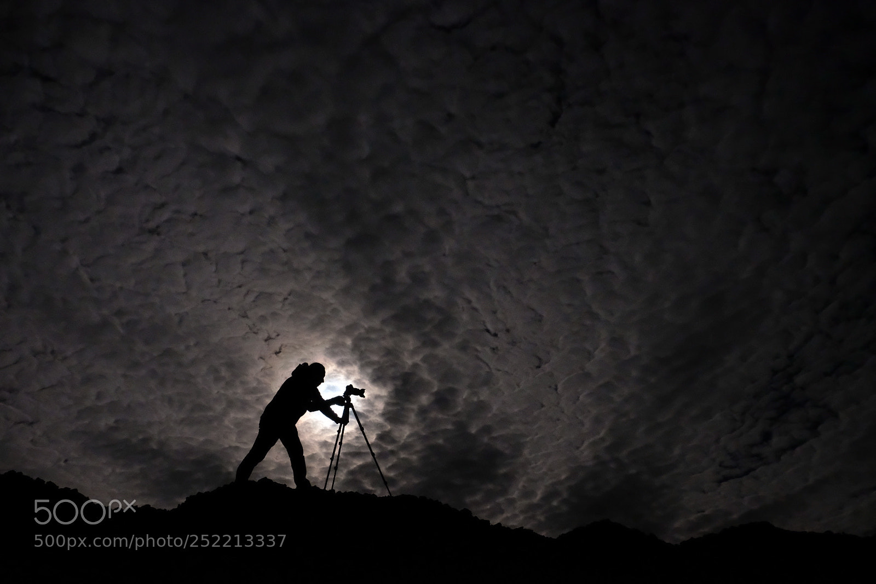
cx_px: 438
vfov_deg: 47.9
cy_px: 292
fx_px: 657
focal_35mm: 27
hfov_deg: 67.4
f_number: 7.1
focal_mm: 18
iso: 6400
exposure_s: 1/1.6
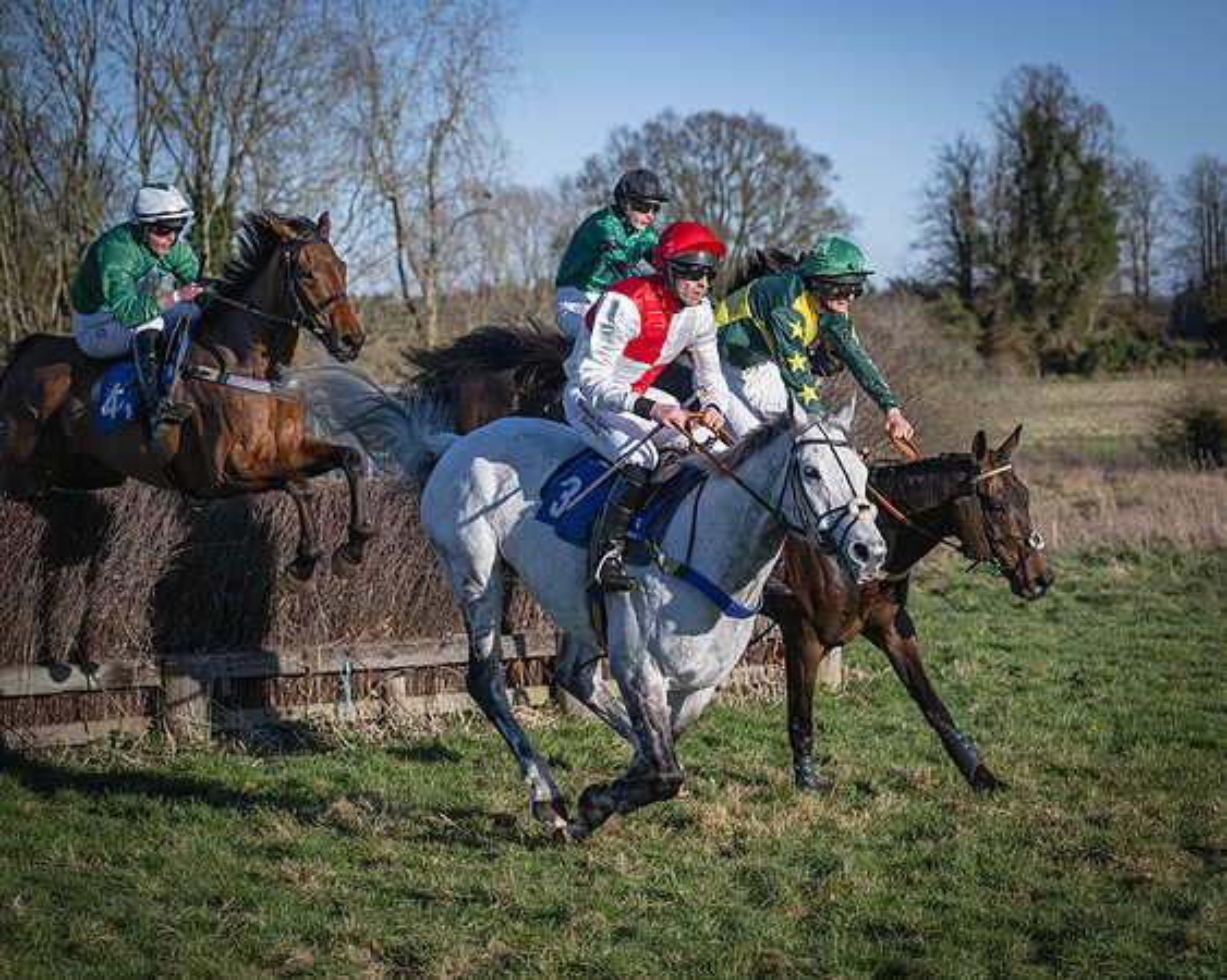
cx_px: 860
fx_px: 3687
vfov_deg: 15.1
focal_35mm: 102
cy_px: 573
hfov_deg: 18.8
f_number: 4
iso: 200
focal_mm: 77
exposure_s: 1/2500
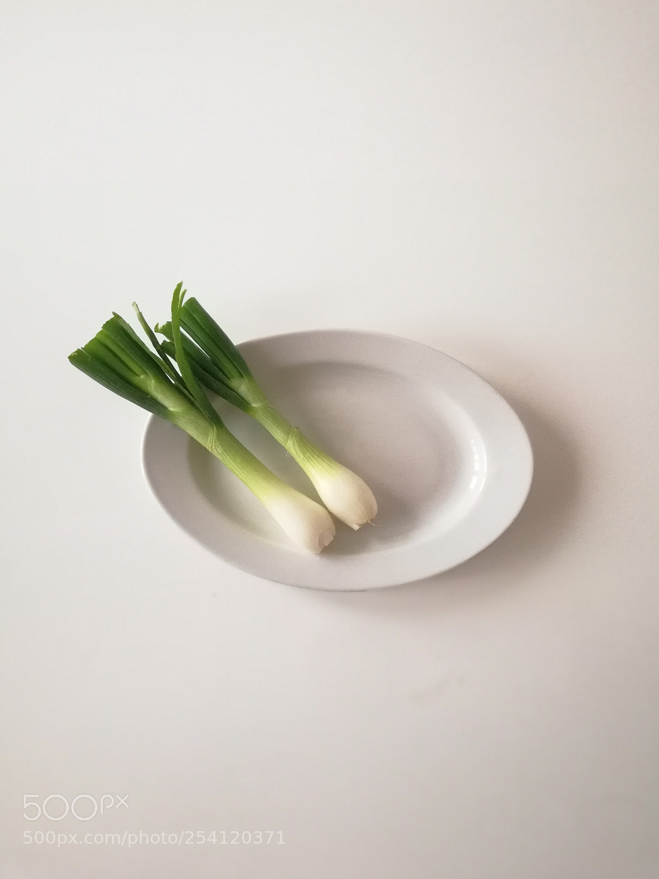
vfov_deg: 63.4
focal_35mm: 28
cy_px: 427
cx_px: 329
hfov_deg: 49.7
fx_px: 711
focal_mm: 3.81
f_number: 4
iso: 400
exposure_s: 1/25
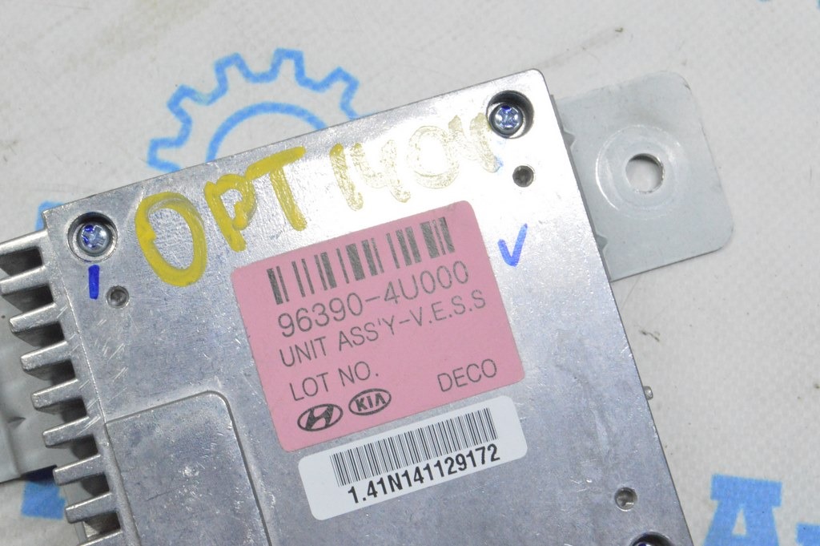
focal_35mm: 78
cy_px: 273
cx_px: 410
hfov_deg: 26.0
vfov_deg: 17.5
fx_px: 1775
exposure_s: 1/20
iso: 6400
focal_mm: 52
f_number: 20
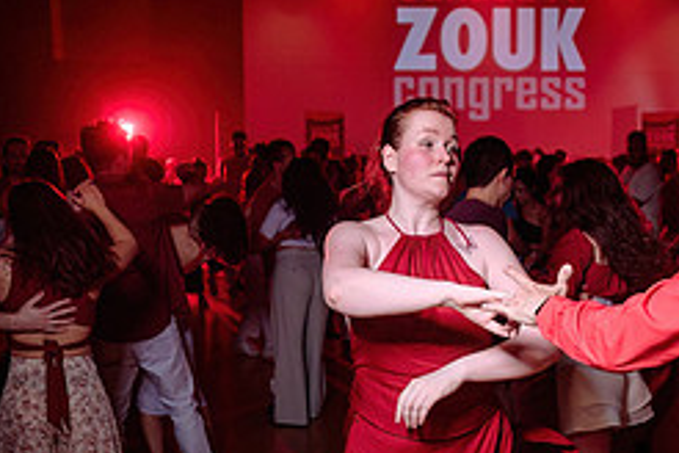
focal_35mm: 60
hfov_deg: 32.9
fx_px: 1132
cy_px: 344
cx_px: 486
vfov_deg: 22.4
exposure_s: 1/60
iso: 800
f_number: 2.8
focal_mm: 24
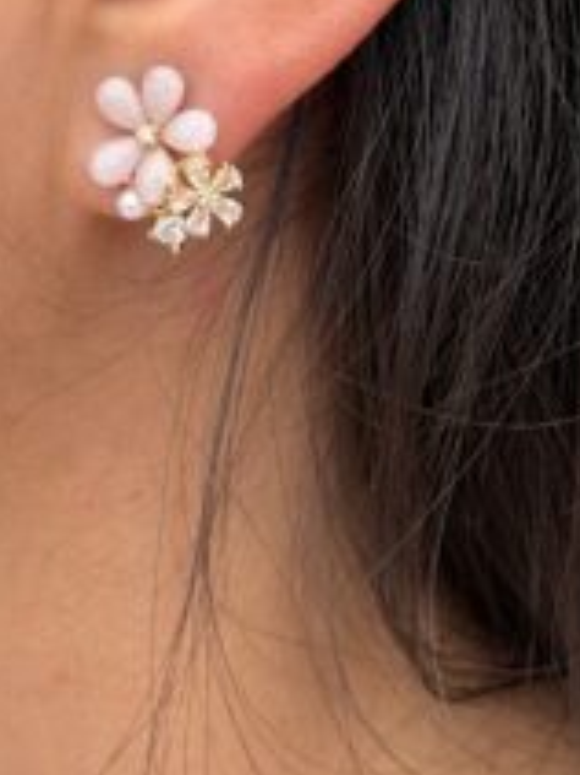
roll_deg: +0.8
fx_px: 2035
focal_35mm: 91
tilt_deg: -11.6
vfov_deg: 21.1
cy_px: 73
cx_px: 180
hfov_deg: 16.2
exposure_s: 1/962
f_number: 1.78
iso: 64
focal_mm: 6.76
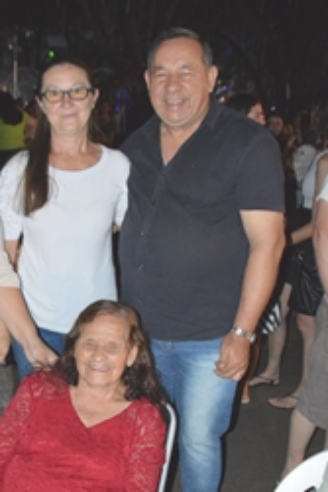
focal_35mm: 84
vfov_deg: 24.1
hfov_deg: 16.2
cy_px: 341
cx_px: 75
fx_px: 1147
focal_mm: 35
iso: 3200
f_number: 4.5
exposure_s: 1/60
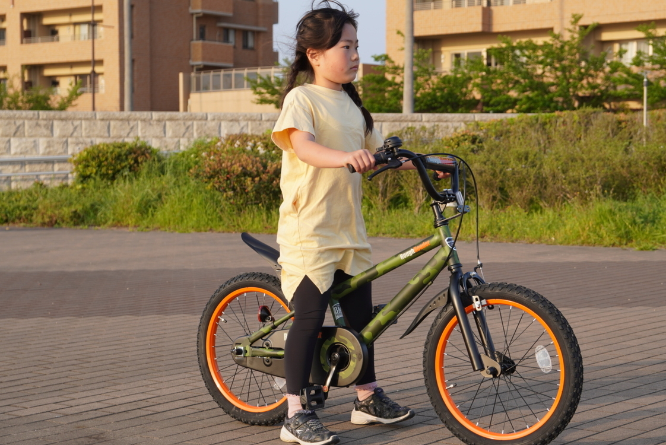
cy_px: 214
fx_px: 1426
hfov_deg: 26.3
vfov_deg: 17.7
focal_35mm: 77
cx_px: 349
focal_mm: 48
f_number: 5.6
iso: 100
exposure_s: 1/160
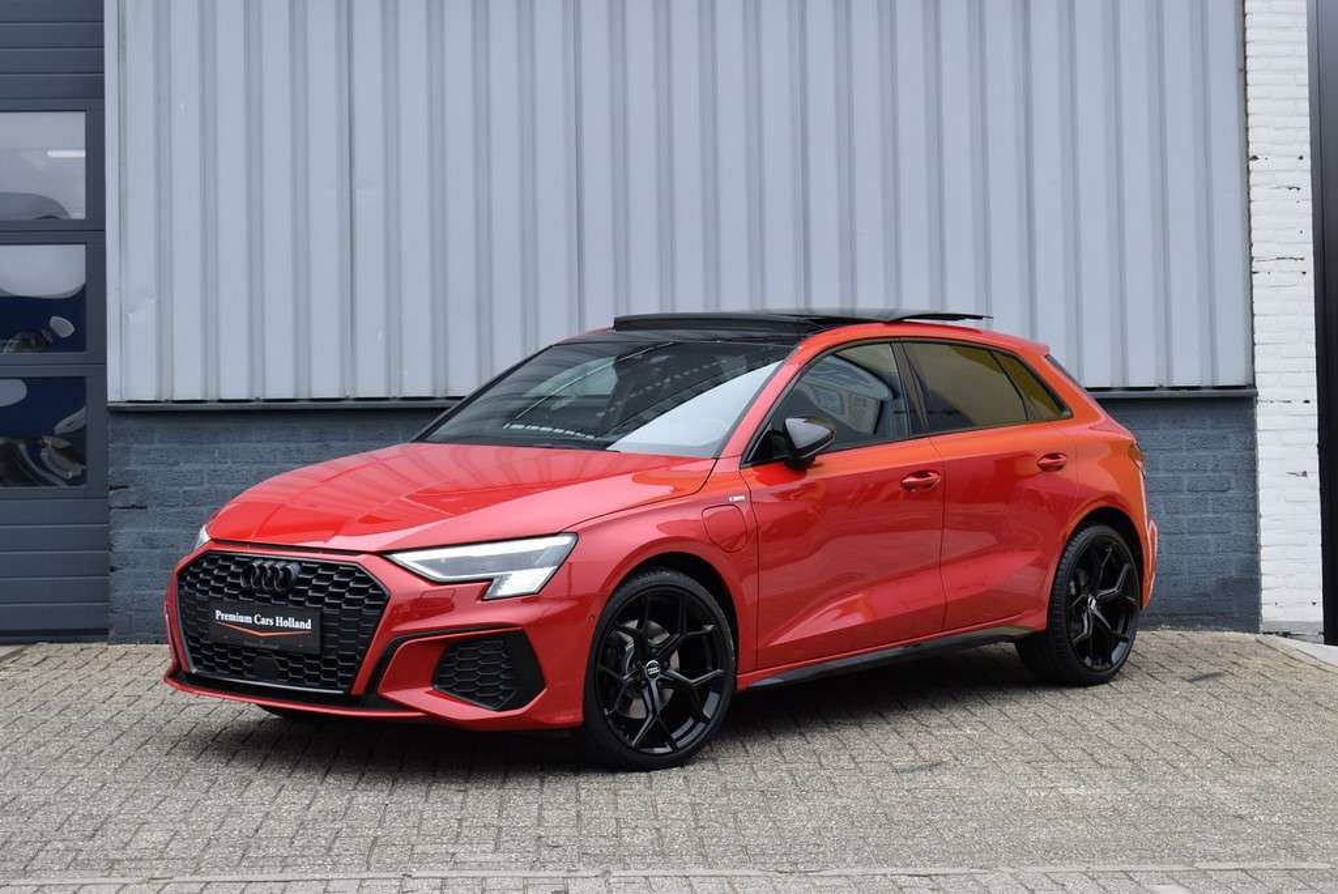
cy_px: 447
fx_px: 2566
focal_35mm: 69
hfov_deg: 29.2
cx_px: 669
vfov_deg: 19.8
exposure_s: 1/160
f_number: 6.3
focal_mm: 46
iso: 400
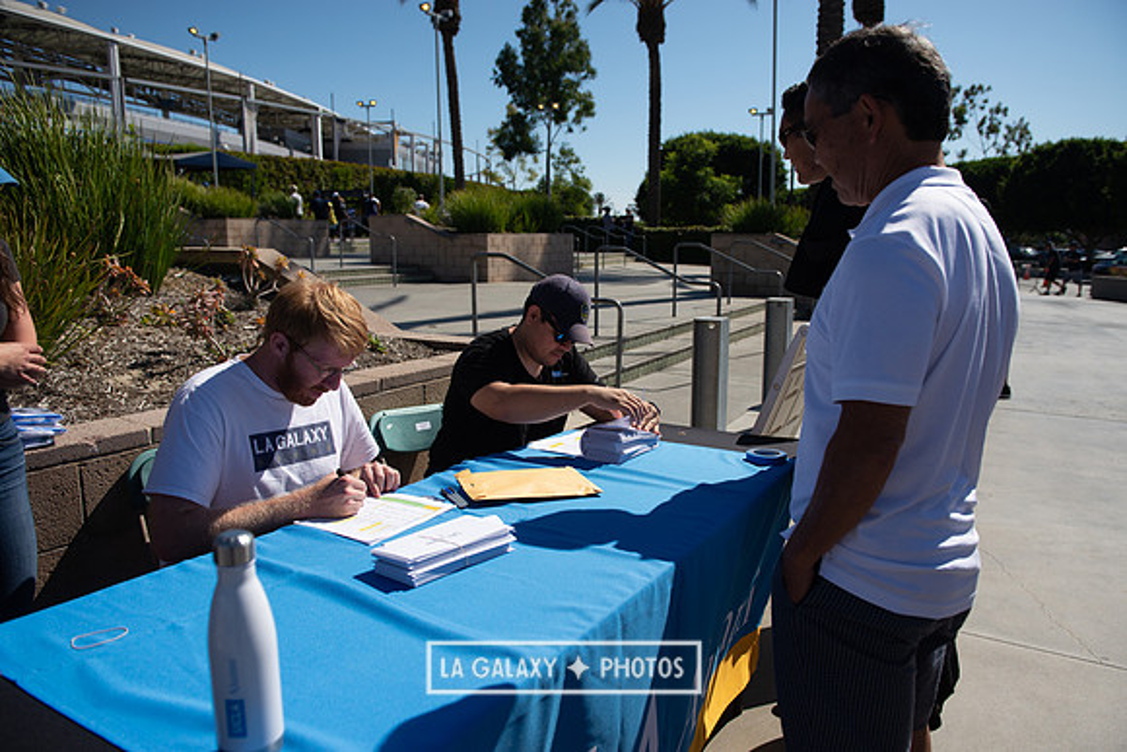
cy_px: 376
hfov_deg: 69.4
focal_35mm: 26
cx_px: 564
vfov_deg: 49.6
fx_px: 814
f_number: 4
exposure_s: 1/4000
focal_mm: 26
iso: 200
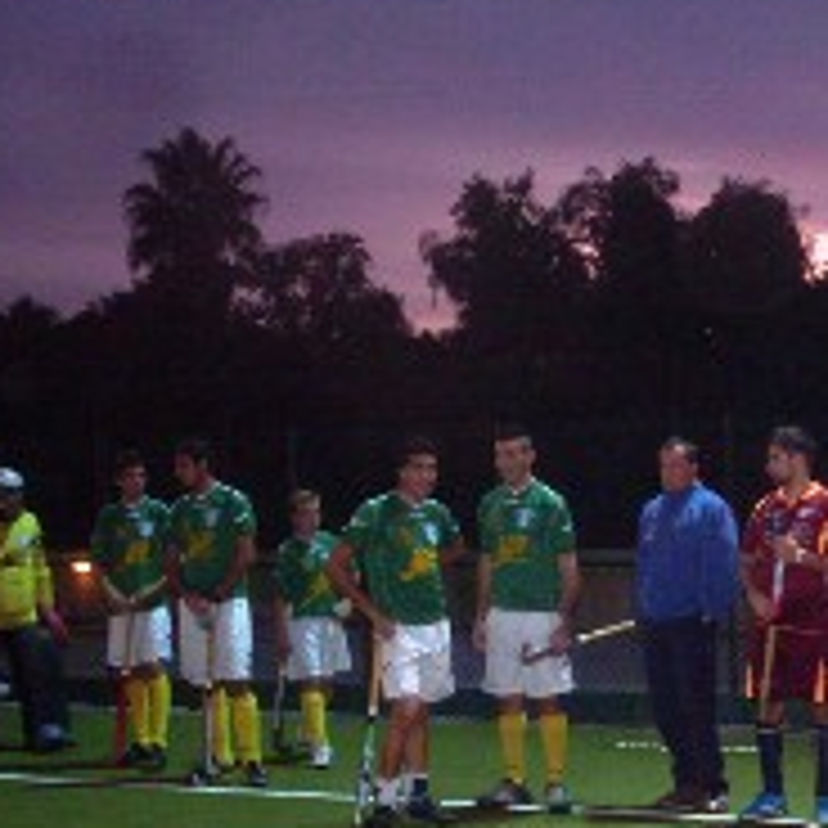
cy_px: 536
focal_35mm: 73
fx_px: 1976
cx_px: 763
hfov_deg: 23.0
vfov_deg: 23.6
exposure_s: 1/45
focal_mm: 6.3
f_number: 2.8
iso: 240
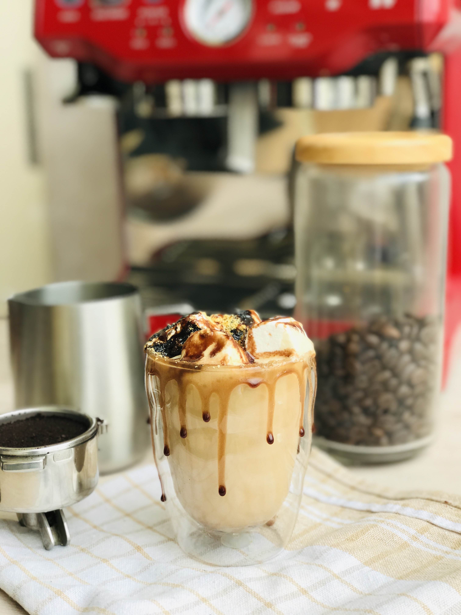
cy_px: 308
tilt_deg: -12.6
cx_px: 230
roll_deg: +1.7
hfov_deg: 25.7
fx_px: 1012
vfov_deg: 33.8
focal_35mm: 57
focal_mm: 6.6
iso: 20
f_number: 2.8
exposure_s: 1/136
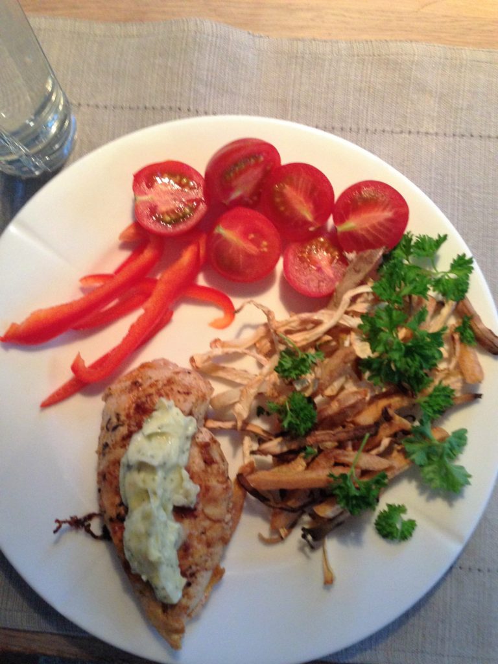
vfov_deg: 55.4
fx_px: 633
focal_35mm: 33
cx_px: 249
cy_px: 332
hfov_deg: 42.9
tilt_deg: -81.1
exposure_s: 1/20
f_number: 2.4
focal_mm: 4.12
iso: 250
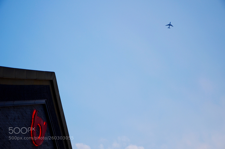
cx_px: 112
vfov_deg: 20.1
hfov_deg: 29.9
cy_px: 74
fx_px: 421
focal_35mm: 68
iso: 200
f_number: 4.8
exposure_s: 1/100
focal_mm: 45
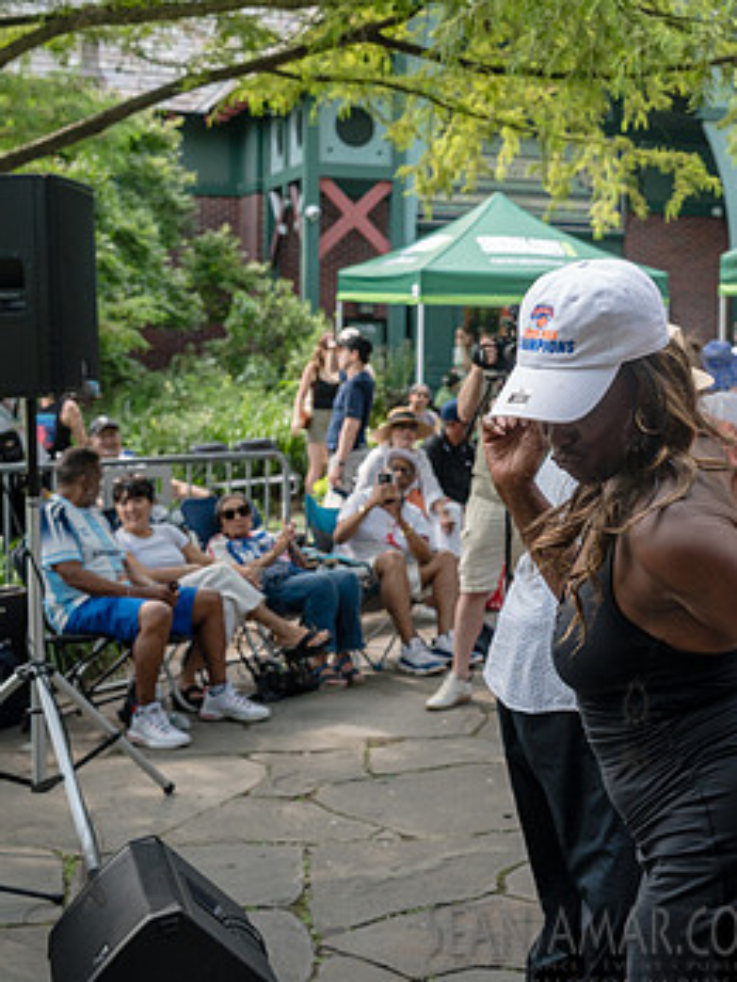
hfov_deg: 25.5
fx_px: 1590
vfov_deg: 34.3
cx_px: 633
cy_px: 451
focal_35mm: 56
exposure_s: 1/640
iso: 640
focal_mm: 35
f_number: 4
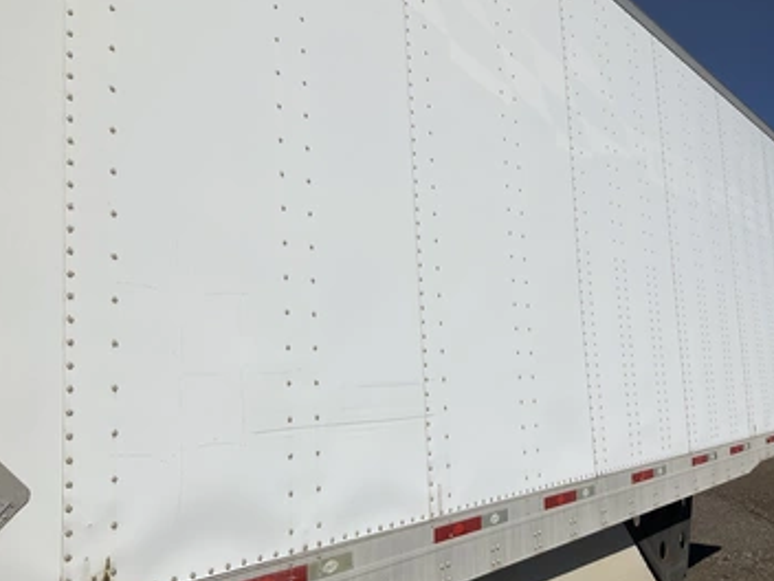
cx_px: 433
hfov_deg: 55.2
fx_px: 738
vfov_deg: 42.9
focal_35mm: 33
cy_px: 324
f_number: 1.8
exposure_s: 1/10204
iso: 25
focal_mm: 3
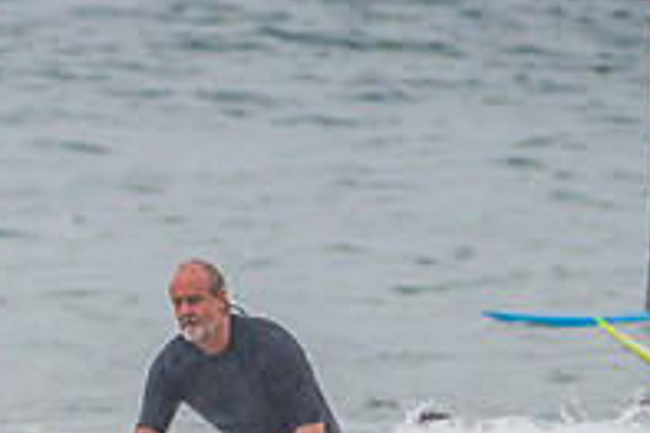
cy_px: 559
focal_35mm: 1802
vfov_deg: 0.8
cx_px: 243
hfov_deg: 1.1
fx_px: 32508
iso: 280
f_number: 5.6
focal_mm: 500
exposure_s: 1/320
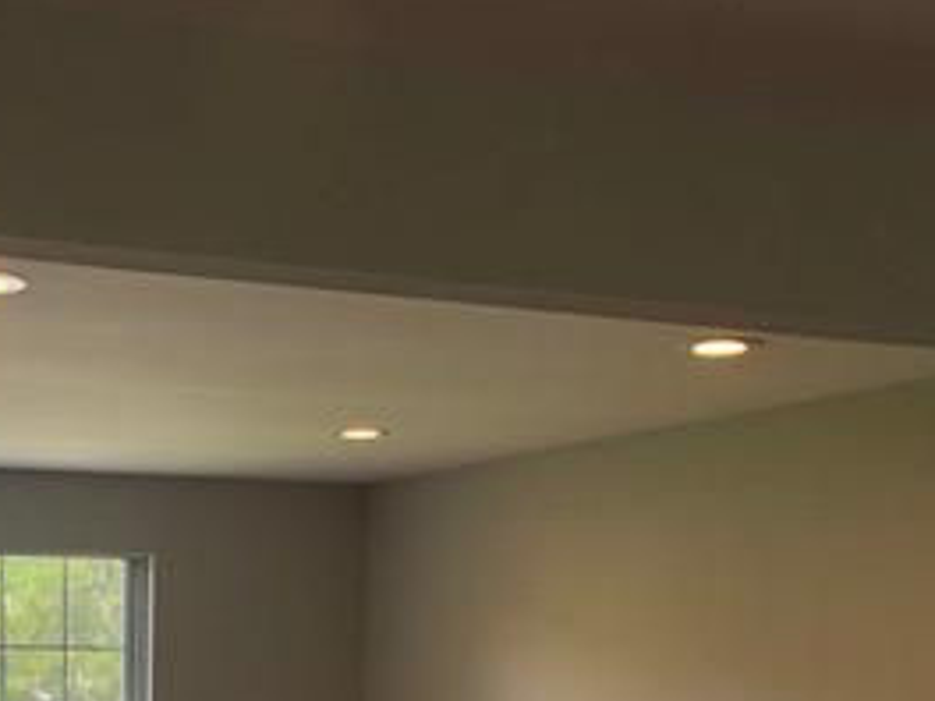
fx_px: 1837
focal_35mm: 68
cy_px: 832
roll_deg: -0.4
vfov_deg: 20.3
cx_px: 64
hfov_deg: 27.4
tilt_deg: -4.4
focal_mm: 4
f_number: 1.8
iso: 40
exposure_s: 1/120
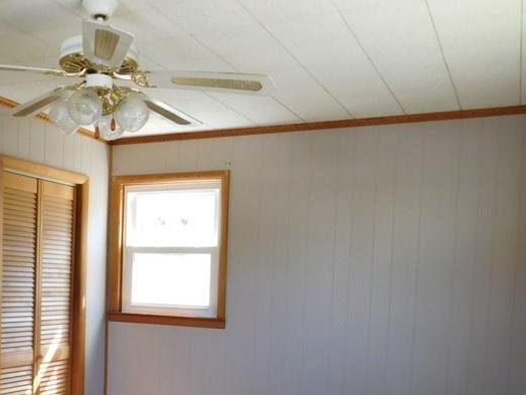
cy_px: 329
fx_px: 684
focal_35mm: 45
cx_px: 154
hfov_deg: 41.2
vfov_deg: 31.2
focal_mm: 4
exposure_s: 1/30
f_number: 3
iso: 125
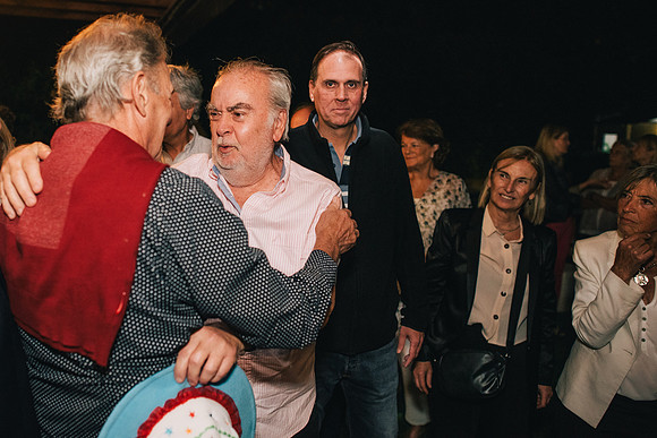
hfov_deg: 62.8
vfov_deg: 44.8
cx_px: 259
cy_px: 199
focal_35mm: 29
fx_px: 531
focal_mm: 24
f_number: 2.2
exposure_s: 1/200
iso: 2500
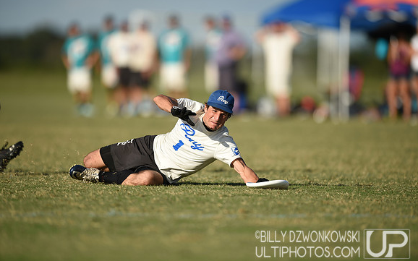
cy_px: 127
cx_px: 209
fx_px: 4658
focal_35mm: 409
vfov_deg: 3.2
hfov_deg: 5.1
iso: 125
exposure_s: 1/3200
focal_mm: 400
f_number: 2.8
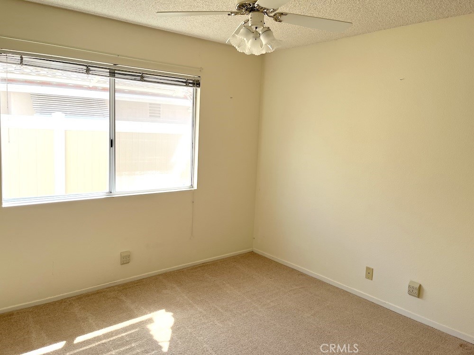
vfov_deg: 53.1
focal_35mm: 26
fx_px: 356
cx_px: 237
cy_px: 178
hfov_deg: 67.3
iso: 50
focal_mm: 5.1
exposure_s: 1/504
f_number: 1.6
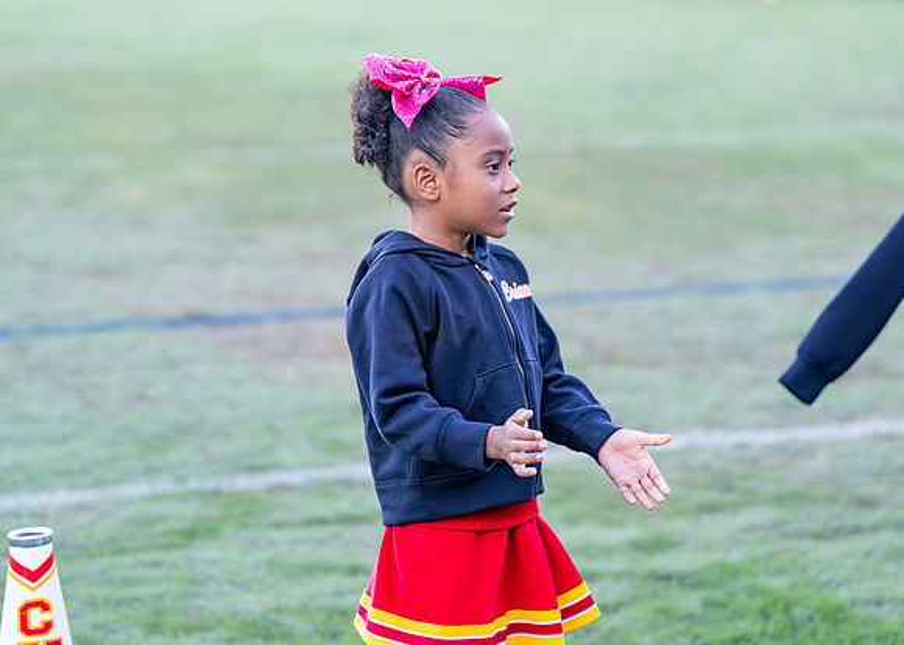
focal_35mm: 108
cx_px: 446
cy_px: 296
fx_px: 2760
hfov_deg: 18.6
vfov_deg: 13.3
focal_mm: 91
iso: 1600
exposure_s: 1/1250
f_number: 2.8
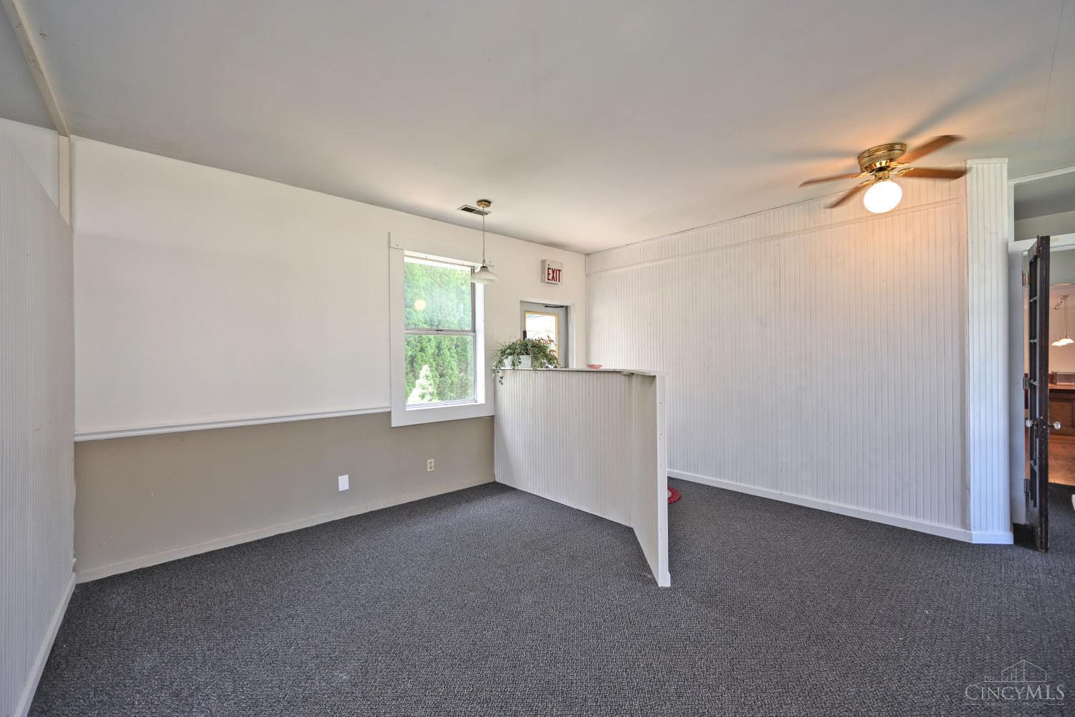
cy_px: 358
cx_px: 538
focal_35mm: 14
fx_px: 418
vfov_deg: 81.2
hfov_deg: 104.3
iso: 250
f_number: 4
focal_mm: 14
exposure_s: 1/60
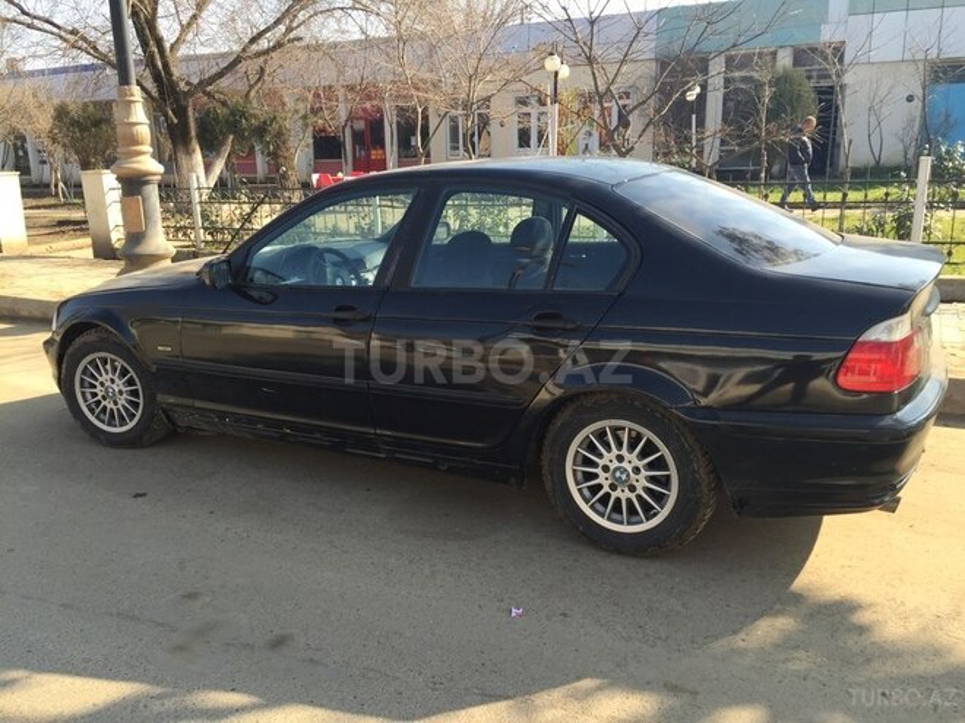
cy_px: 362
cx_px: 482
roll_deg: +3.4
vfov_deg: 48.2
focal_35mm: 29
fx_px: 808
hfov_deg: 61.7
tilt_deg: -10.9
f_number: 2.2
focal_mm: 4.15
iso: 32
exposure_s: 1/471
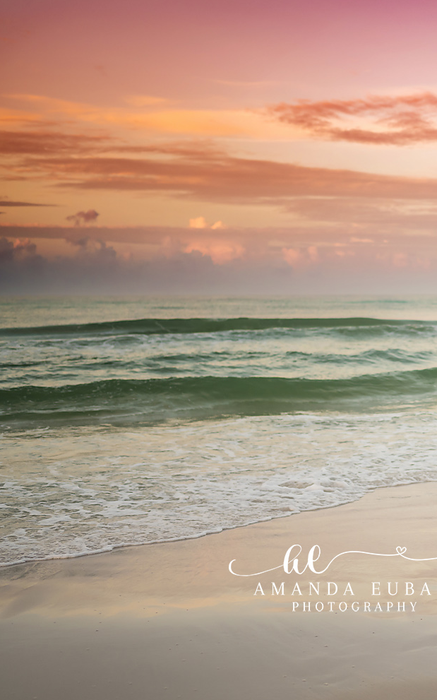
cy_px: 351
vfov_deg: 37.5
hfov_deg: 22.2
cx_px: 515
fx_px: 1029
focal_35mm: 54
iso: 400
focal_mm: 35
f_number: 1.8
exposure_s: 1/800
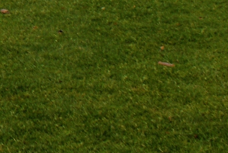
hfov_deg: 10.3
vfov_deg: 7.1
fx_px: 1103
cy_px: -290
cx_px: -313
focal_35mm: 174
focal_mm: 18
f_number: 9
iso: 100
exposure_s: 1/80
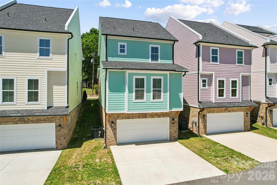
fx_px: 169
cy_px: 92
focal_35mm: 22
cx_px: 138
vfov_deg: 57.2
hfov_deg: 78.6
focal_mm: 8.4
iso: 150
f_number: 2.8
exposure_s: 1/500
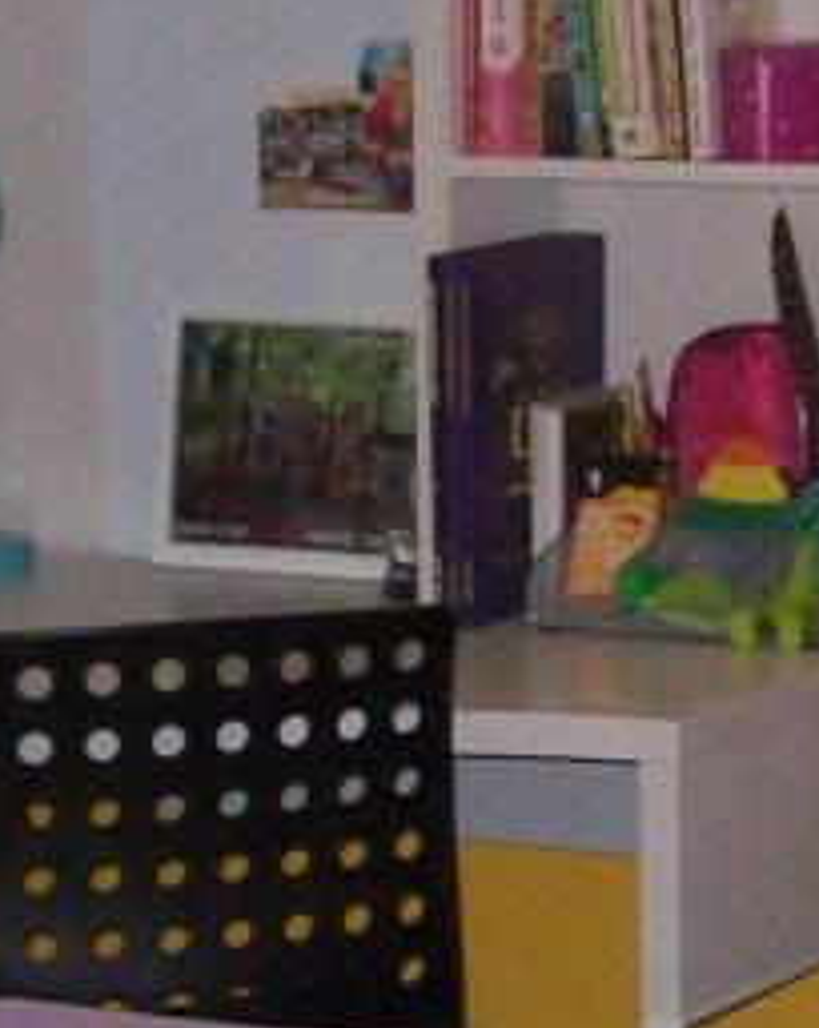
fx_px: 5345
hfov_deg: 8.8
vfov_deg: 11.0
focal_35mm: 176
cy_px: 434
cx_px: 602
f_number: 2.7
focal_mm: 6
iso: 200
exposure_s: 1/64
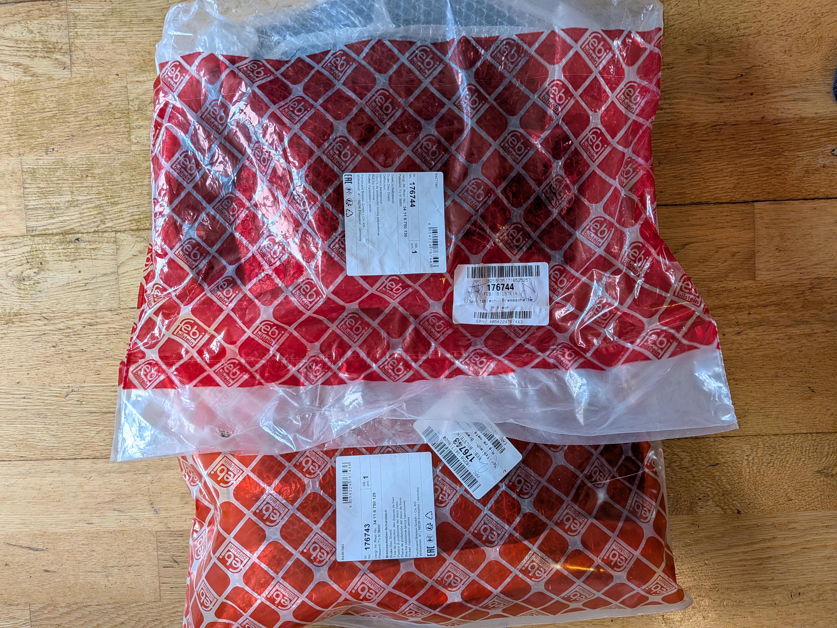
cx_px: 418
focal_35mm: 24
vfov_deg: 56.8
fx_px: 580
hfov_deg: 71.6
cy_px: 314
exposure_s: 1/50
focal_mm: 4.53
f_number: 1.7
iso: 111
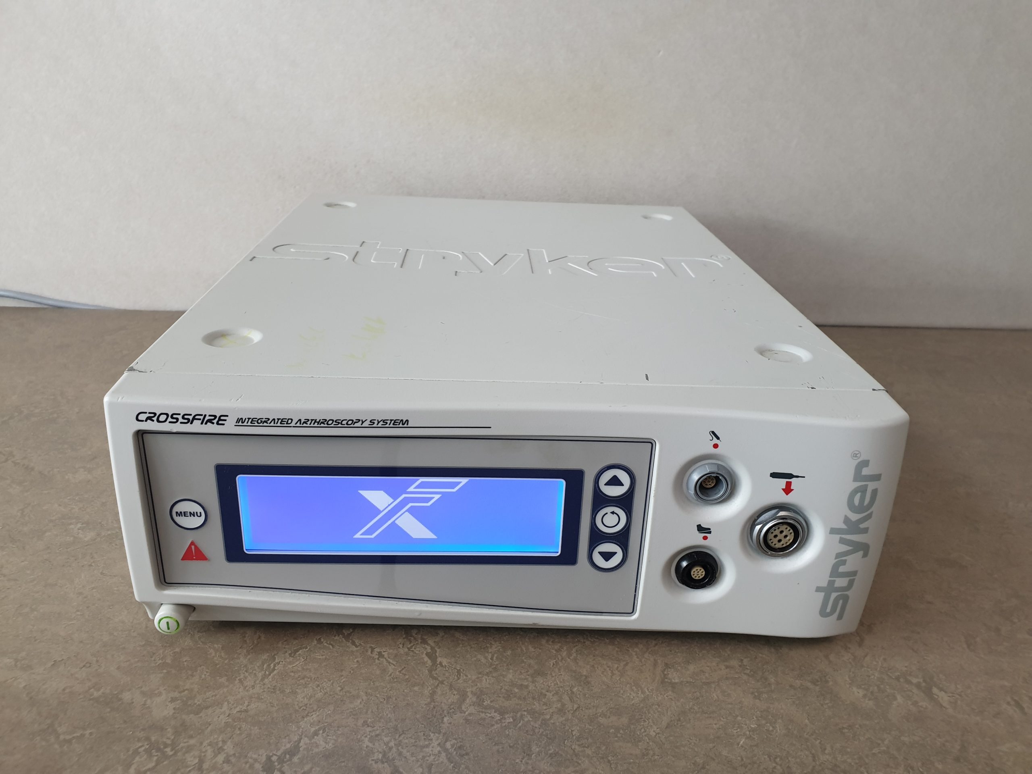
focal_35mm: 26
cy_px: 387
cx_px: 516
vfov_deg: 53.1
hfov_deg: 67.3
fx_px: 775
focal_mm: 4.3
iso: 160
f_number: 2.4
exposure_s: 1/50
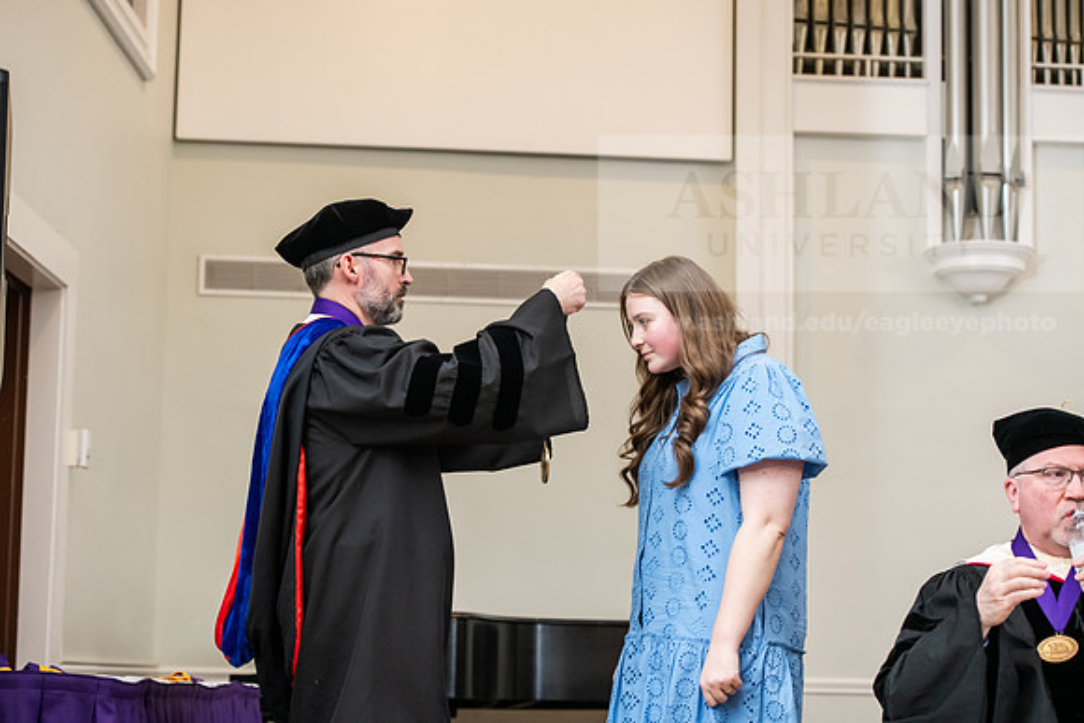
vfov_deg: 17.1
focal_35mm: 80
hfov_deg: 25.4
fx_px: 2409
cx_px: 542
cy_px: 362
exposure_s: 1/200
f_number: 4.5
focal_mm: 80
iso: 1600
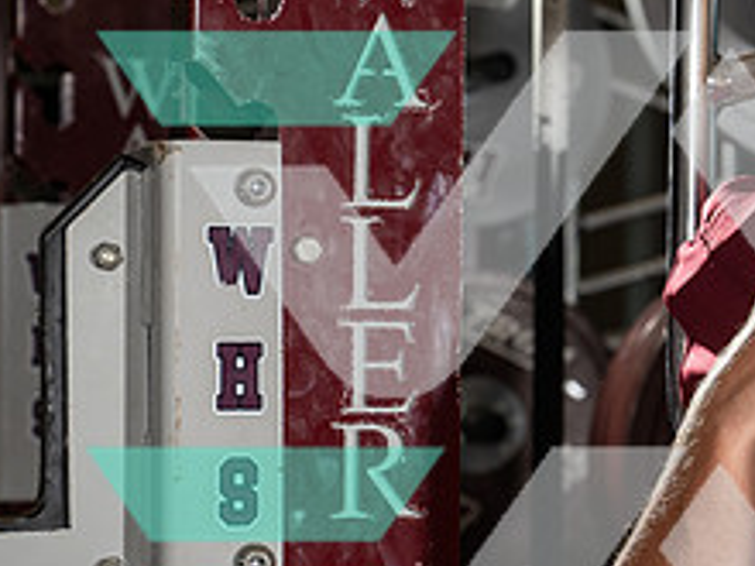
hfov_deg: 13.0
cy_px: 214
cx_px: 971
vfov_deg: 10.1
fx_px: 3206
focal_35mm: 147
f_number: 5.6
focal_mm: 58
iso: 200
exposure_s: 1/250
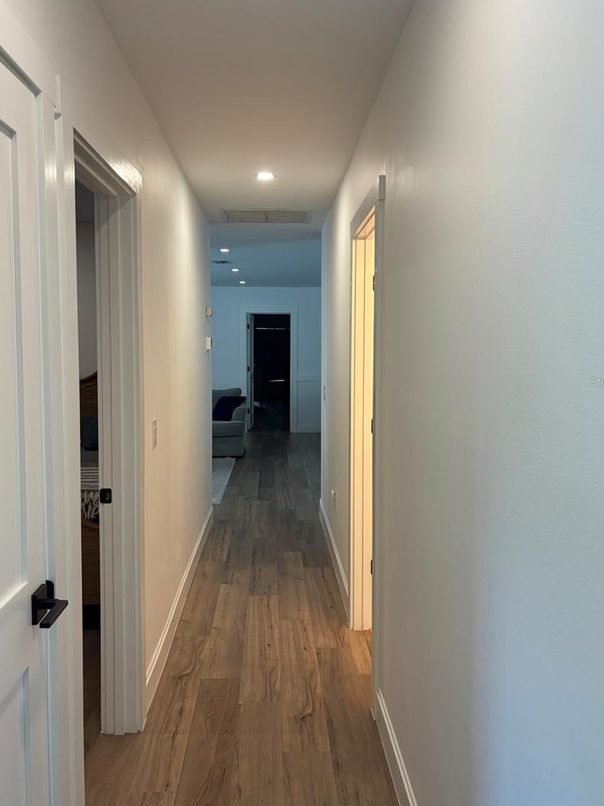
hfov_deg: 48.2
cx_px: 308
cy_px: 381
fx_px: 675
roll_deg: +0.8
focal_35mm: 29
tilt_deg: -2.2
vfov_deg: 61.6
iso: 125
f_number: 1.6
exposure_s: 1/120
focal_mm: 5.96
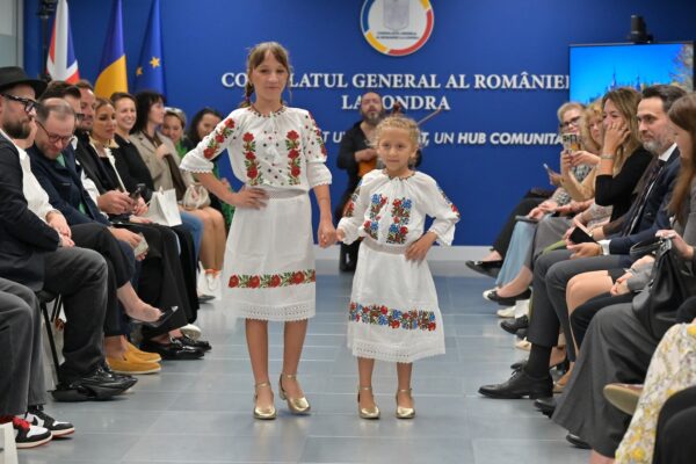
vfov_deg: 13.6
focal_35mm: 101
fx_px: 1953
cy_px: 232
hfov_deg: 20.2
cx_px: 348
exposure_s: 1/250
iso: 5000
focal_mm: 101
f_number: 6.3
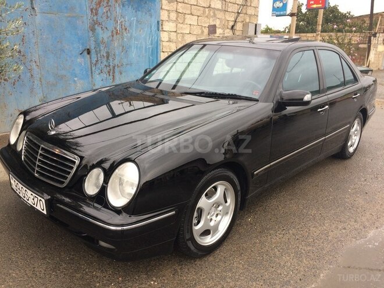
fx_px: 322
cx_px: 192
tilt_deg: -17.3
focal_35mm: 29
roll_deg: -1.3
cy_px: 144
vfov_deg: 48.2
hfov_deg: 61.7
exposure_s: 1/100
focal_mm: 4.15
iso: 50
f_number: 2.2
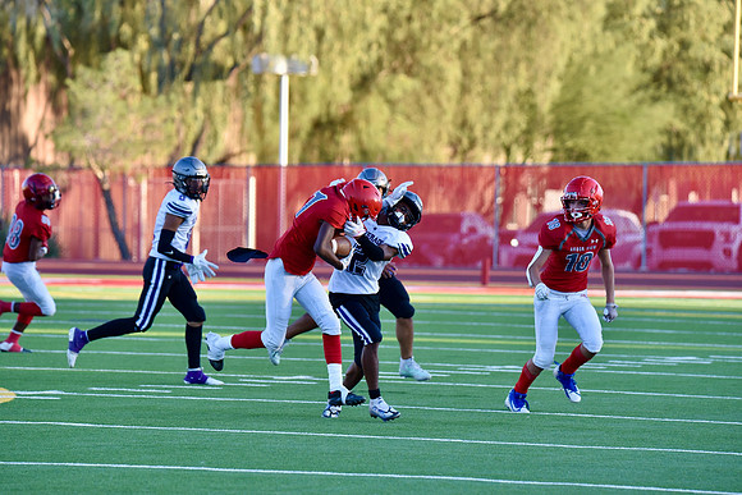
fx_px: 6184
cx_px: 371
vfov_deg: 4.6
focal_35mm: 300
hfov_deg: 6.9
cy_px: 248
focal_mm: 300
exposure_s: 1/640
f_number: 5.6
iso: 900
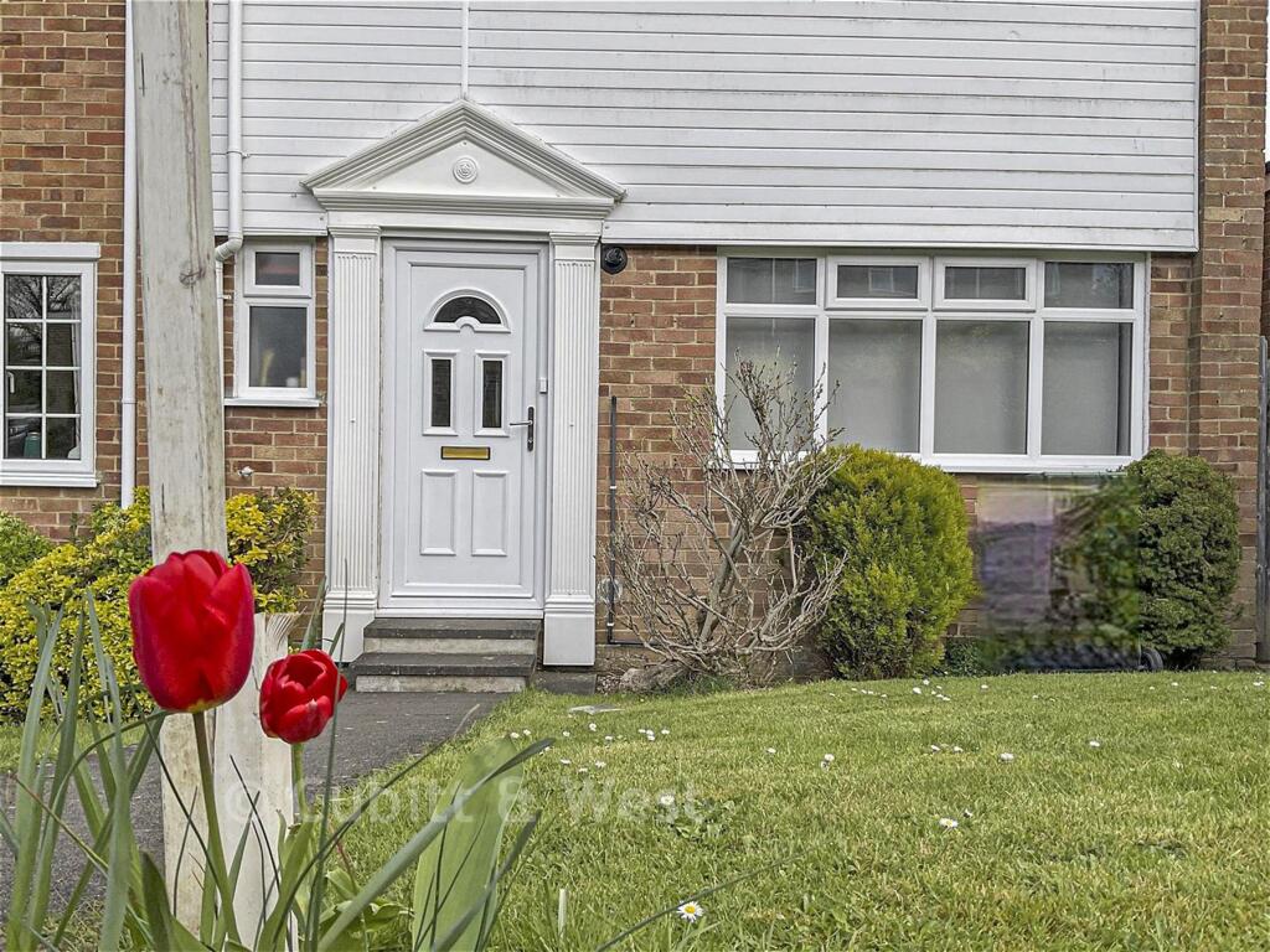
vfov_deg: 48.2
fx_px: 1064
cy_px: 476
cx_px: 635
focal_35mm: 29
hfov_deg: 61.7
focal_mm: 3
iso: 16
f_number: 1.8
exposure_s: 1/1600
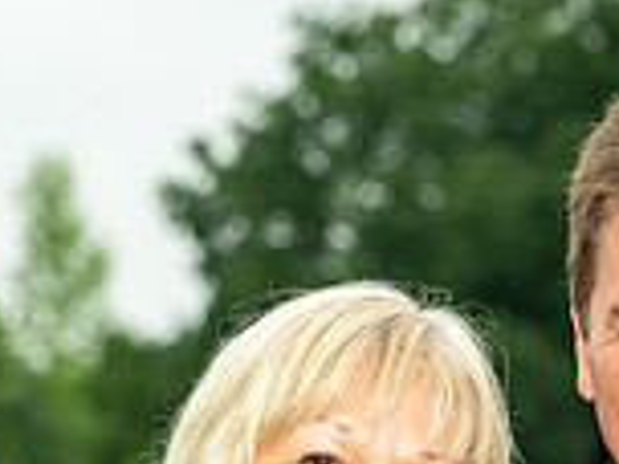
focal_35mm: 366
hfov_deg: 5.4
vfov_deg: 4.0
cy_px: 803
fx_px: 6545
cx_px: 528
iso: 400
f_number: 6.3
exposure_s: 1/100
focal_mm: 82
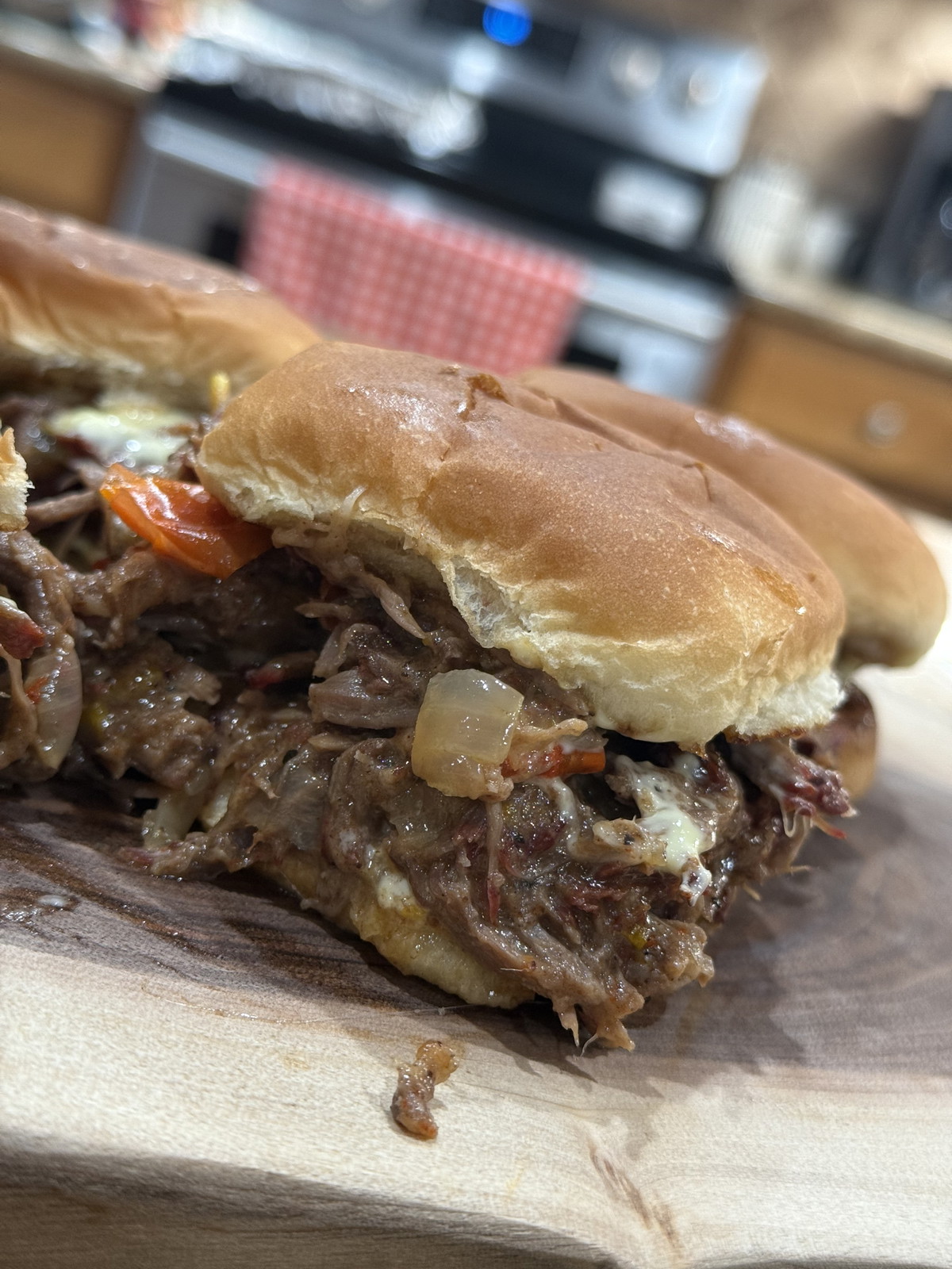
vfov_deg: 39.7
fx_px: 1760
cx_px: 476
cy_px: 634
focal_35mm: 48
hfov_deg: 30.3
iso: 160
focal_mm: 6.76
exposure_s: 1/60
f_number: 1.78
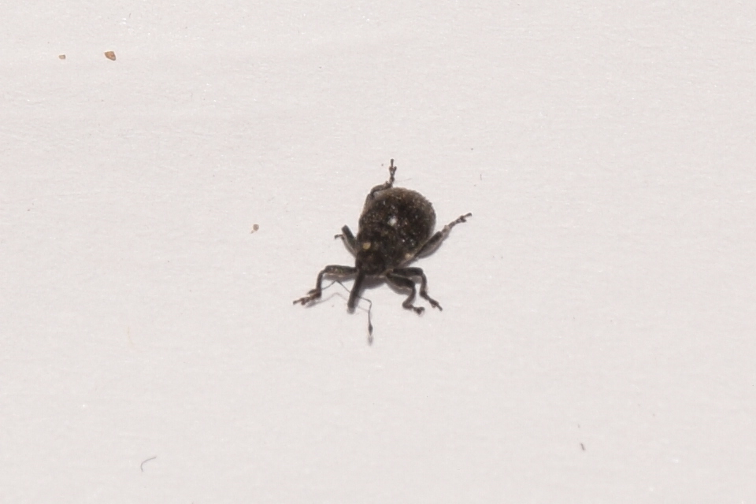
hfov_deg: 9.8
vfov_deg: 6.5
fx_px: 4410
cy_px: 252
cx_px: 378
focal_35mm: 210
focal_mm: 140
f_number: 16
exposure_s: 1/200
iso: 100
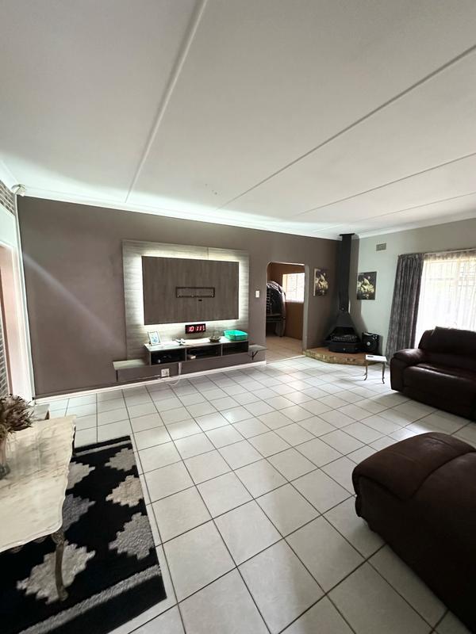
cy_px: 317
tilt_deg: -5.9
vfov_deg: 102.1
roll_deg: -0.6
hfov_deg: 85.7
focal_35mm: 14
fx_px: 257
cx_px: 238
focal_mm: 2.22
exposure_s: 1/50
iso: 800
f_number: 2.2
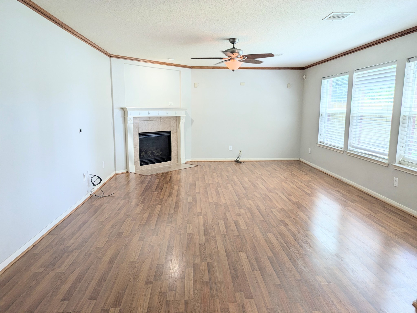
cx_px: 208
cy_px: 156
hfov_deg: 69.4
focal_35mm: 25
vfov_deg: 54.9
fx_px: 301
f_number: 1.89
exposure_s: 1/60
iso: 46
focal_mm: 5.43
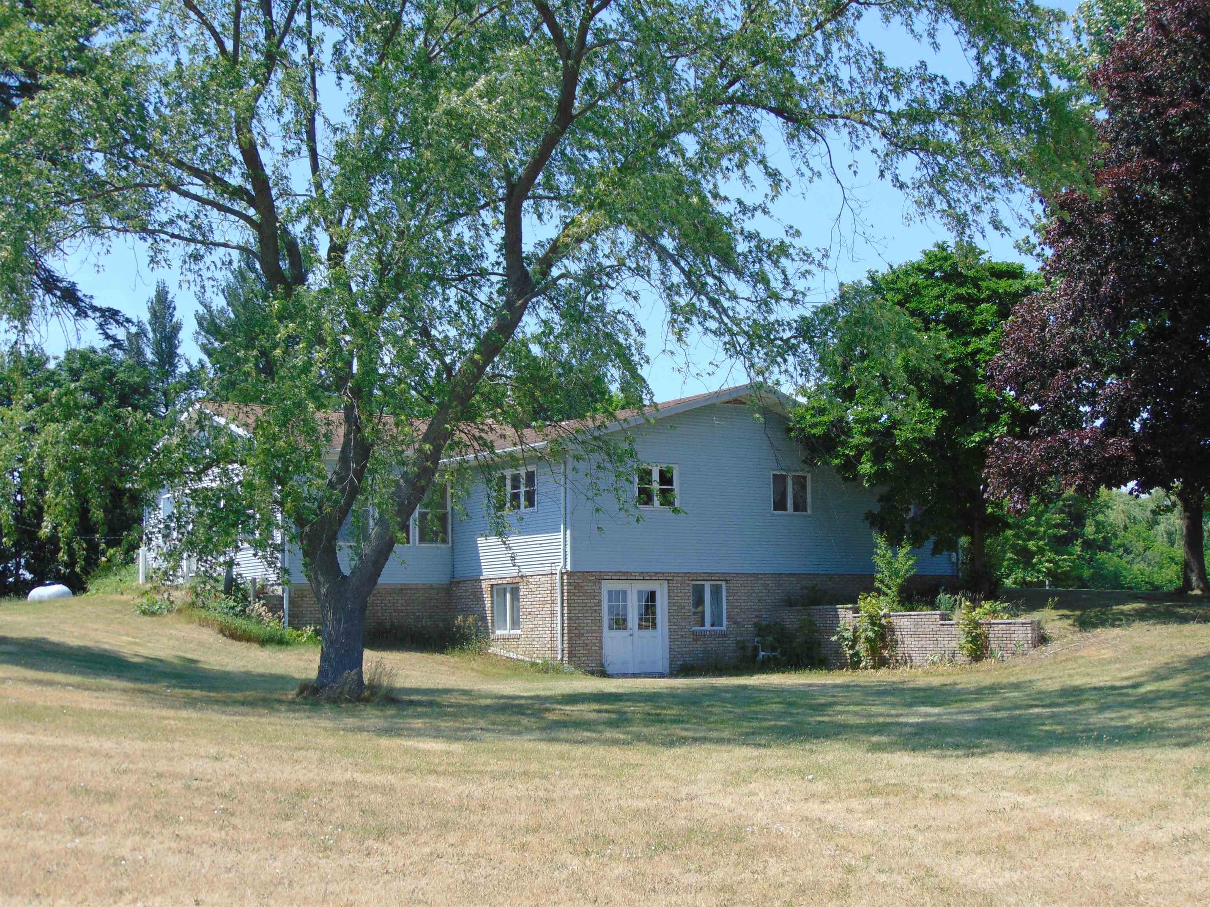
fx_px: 1748
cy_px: 454
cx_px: 605
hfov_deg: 38.2
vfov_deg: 29.1
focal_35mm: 50
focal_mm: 9
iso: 80
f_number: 3.5
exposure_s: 1/640
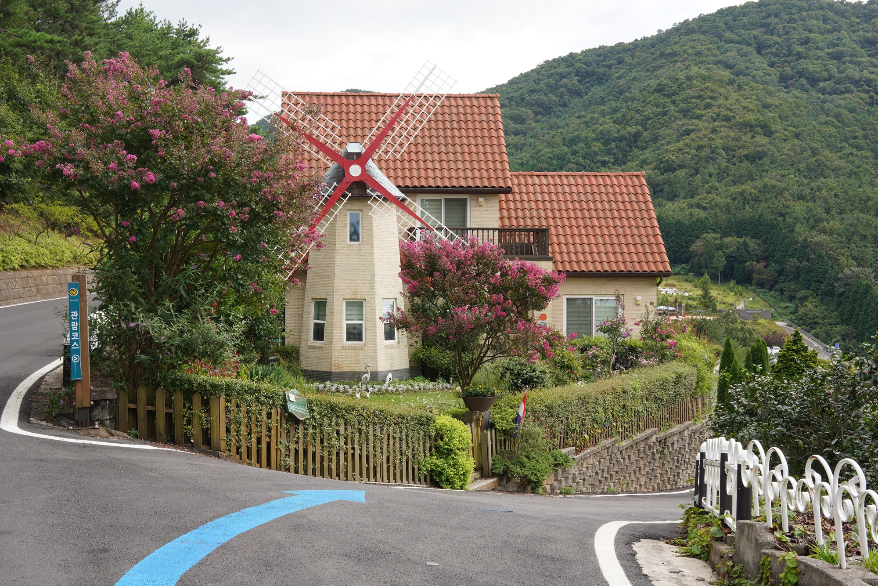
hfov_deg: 54.4
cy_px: 293
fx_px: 854
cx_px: 439
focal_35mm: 35
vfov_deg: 37.9
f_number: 10
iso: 200
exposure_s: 1/100
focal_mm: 35
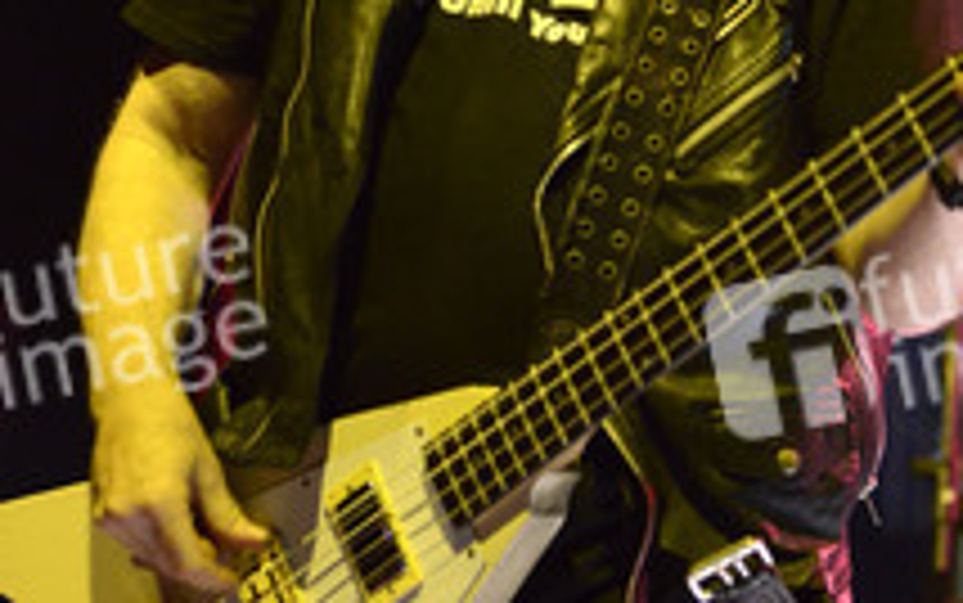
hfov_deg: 15.7
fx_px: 3492
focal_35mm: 133
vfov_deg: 9.8
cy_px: 108
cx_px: 526
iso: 6400
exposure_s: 1/200
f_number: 2.8
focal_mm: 70
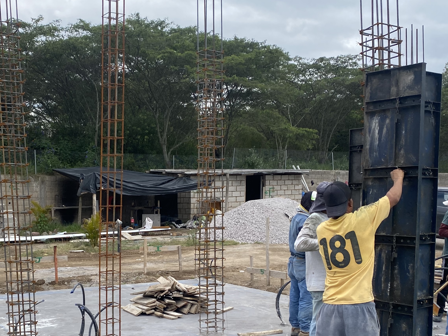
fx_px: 595
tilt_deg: -3.2
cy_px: 262
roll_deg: +0.8
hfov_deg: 40.9
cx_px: 161
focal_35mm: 46
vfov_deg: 30.8
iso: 32
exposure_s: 1/2028
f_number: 1.8
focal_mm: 4.25
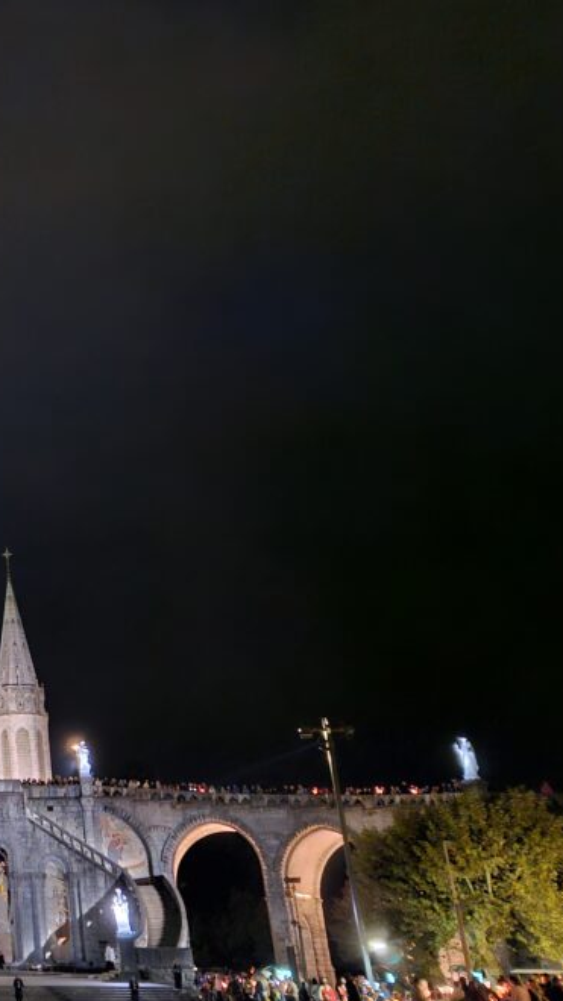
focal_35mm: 41
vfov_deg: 49.4
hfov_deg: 25.0
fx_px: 1089
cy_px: 505
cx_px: -173
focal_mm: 5.4
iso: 2000
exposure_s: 1/8
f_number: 1.8
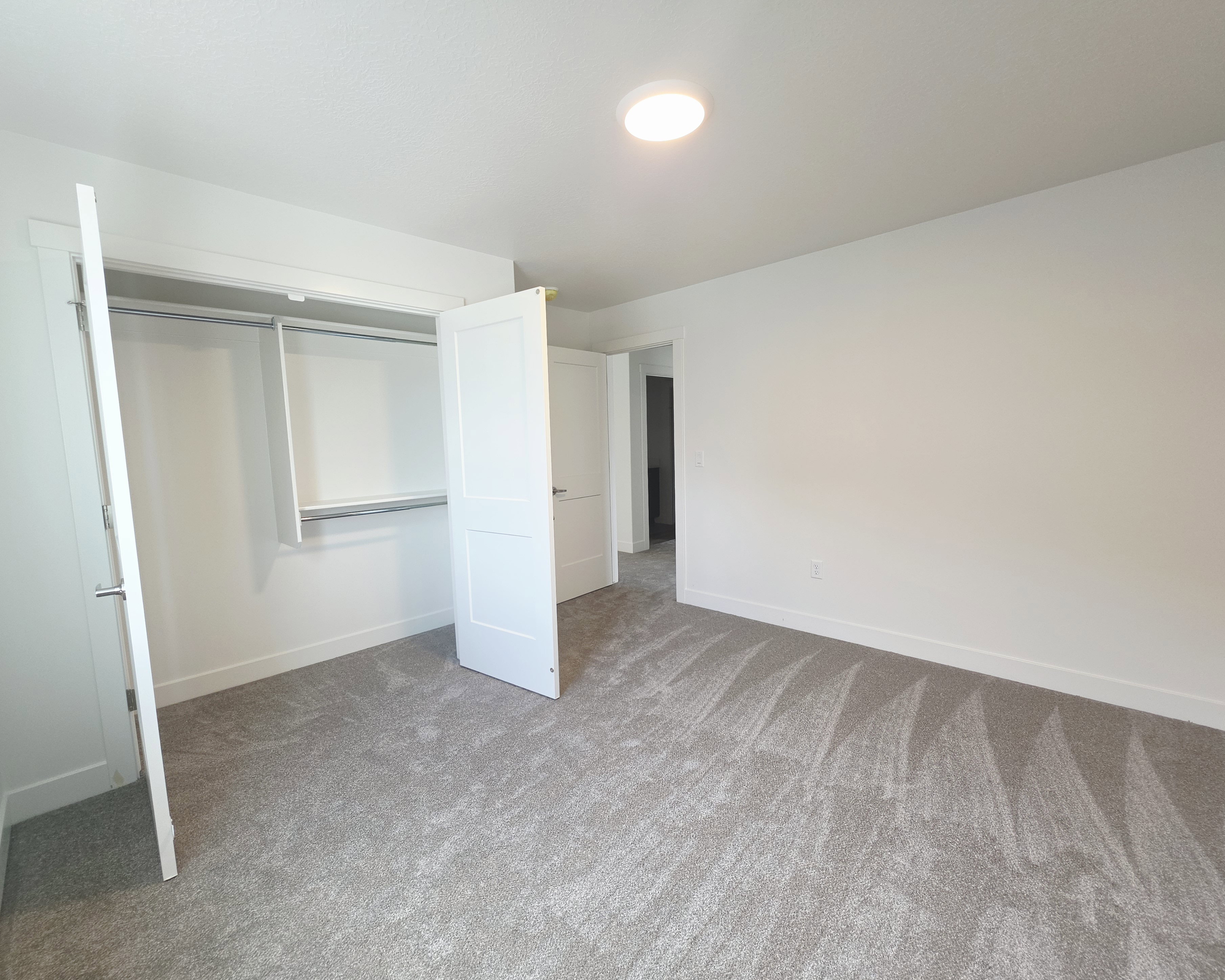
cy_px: 504
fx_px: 508
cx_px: 601
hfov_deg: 100.7
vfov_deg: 88.0
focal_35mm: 14
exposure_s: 1/120
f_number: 1.9
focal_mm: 2.2
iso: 80
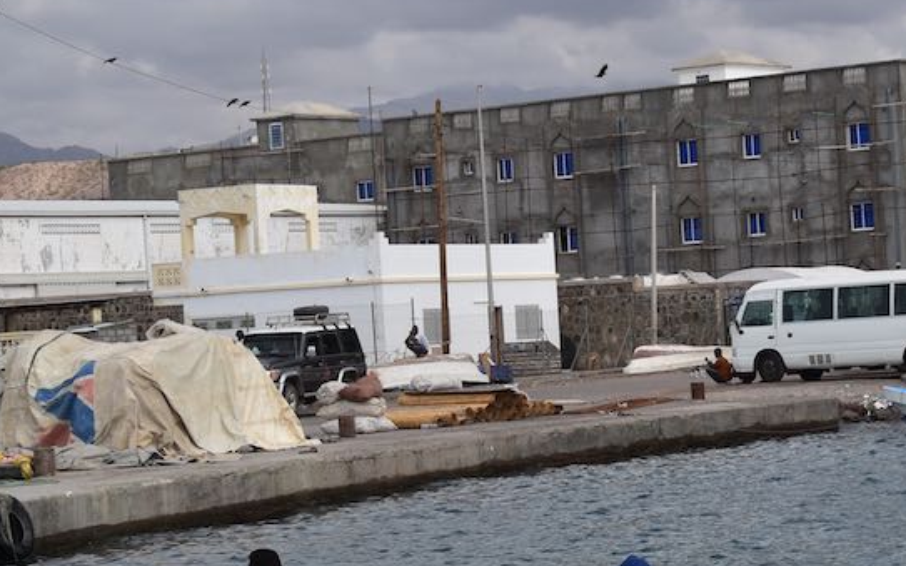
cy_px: 344
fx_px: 3115
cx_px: 714
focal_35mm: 126
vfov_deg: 10.4
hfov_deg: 16.4
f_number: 10
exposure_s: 1/320
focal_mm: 35
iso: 200
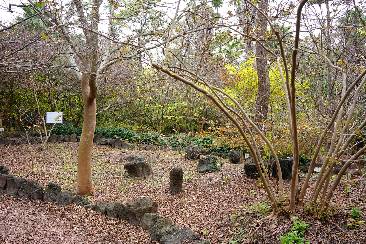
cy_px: 122
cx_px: 183
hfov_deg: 54.4
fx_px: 356
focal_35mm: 35
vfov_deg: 37.9
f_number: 8
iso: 400
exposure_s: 1/100
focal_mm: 35
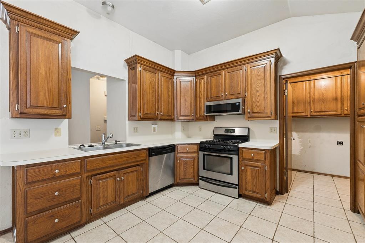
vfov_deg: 77.3
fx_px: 152
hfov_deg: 100.4
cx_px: 182
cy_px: 122
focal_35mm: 15
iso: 200
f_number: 6.3
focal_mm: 10
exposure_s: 1/6
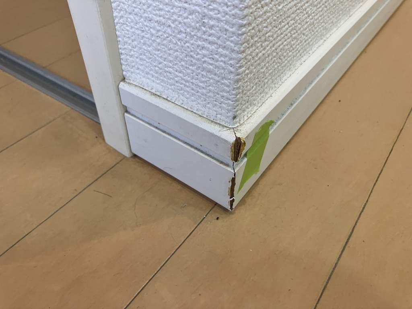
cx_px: 206
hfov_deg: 63.4
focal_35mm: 28
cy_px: 154
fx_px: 333
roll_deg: -0.7
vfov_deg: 49.7
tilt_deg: -42.9
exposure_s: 1/50
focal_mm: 3.99
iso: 80
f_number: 1.8
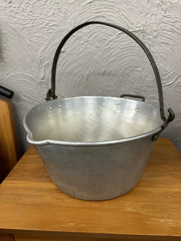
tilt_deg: -20.6
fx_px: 167
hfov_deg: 56.8
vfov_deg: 71.6
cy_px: 120
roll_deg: -0.5
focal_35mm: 24
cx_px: 90
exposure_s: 1/100
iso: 200
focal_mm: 6.86
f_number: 1.78
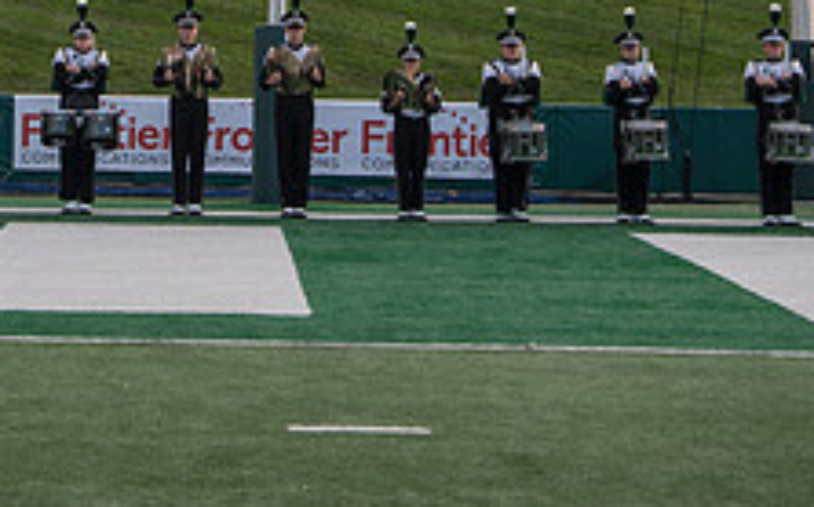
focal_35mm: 106
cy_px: -195
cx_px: 175
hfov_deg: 19.5
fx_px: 2350
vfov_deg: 11.9
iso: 160
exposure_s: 1/1250
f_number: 3.5
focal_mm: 40
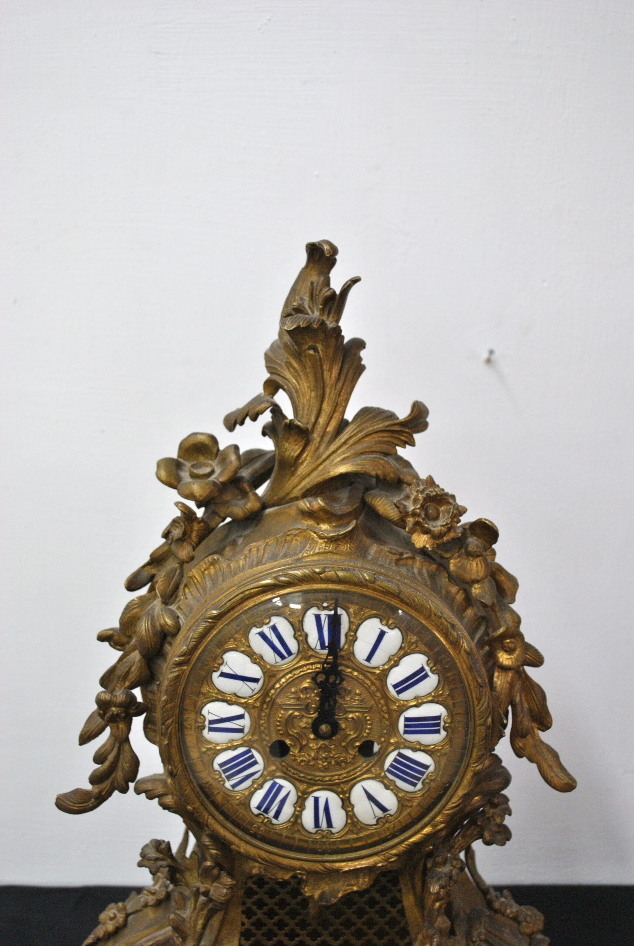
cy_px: 473
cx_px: 317
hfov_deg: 29.9
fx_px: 1185
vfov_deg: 43.6
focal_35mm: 45
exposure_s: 1/40
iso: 400
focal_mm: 30
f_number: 4.5
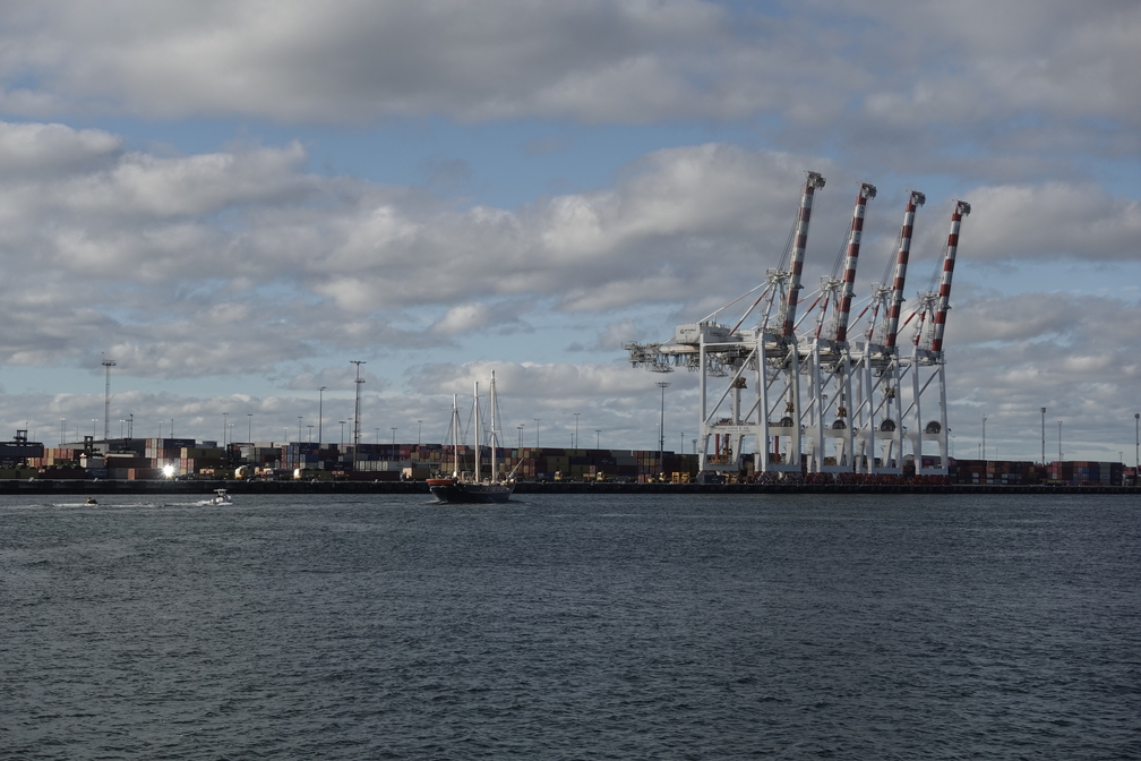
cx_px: 570
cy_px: 380
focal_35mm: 70
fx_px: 2218
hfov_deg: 28.8
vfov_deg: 19.5
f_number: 8
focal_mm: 25.7
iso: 100
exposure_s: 1/320
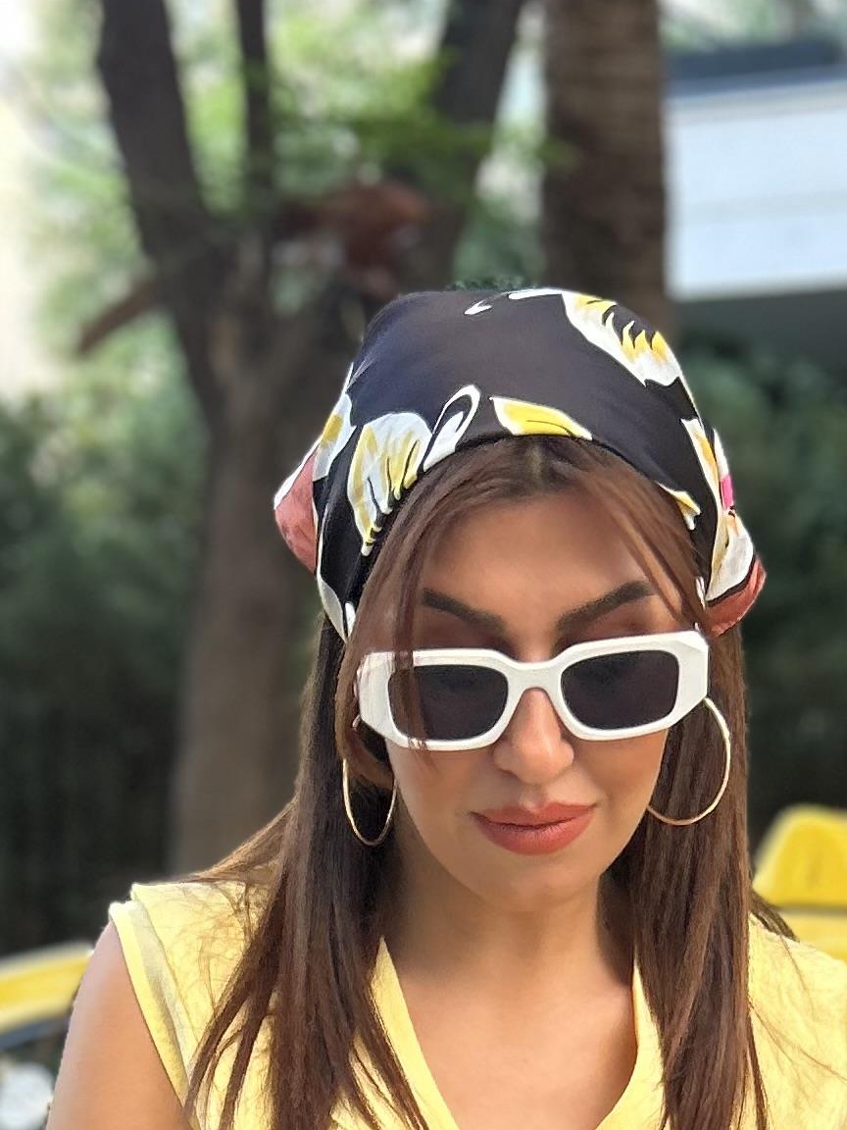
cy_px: 1798
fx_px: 2969
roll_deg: -1.4
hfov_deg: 16.2
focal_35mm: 91
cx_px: 525
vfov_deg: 18.5
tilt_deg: -17.9
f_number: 1.5
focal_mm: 5.7
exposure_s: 1/121
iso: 80
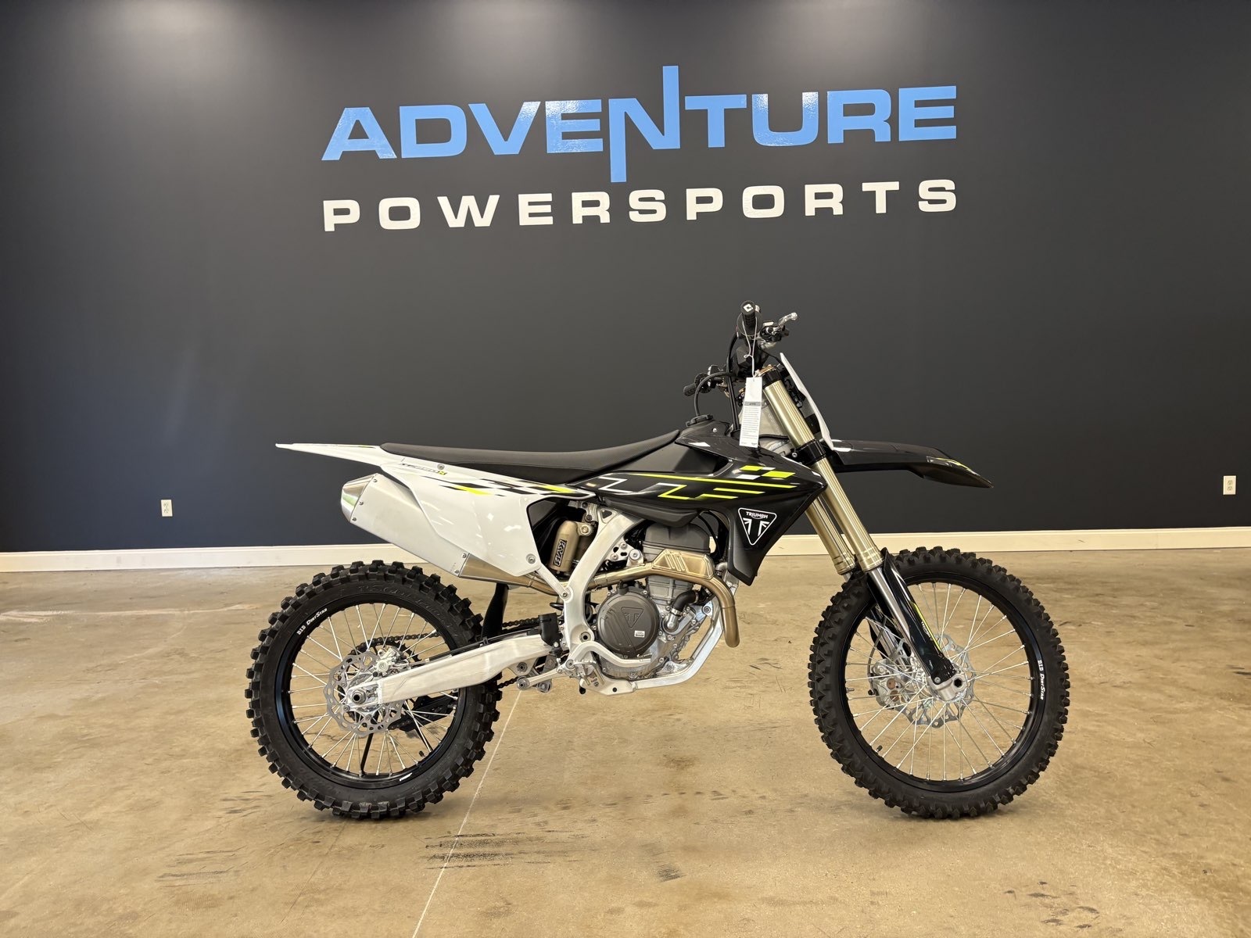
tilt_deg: -4.2
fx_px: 940
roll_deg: +0.7
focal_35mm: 26
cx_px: 626
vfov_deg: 53.1
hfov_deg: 67.3
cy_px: 469
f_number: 1.6
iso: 100
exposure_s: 1/60
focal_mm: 5.96
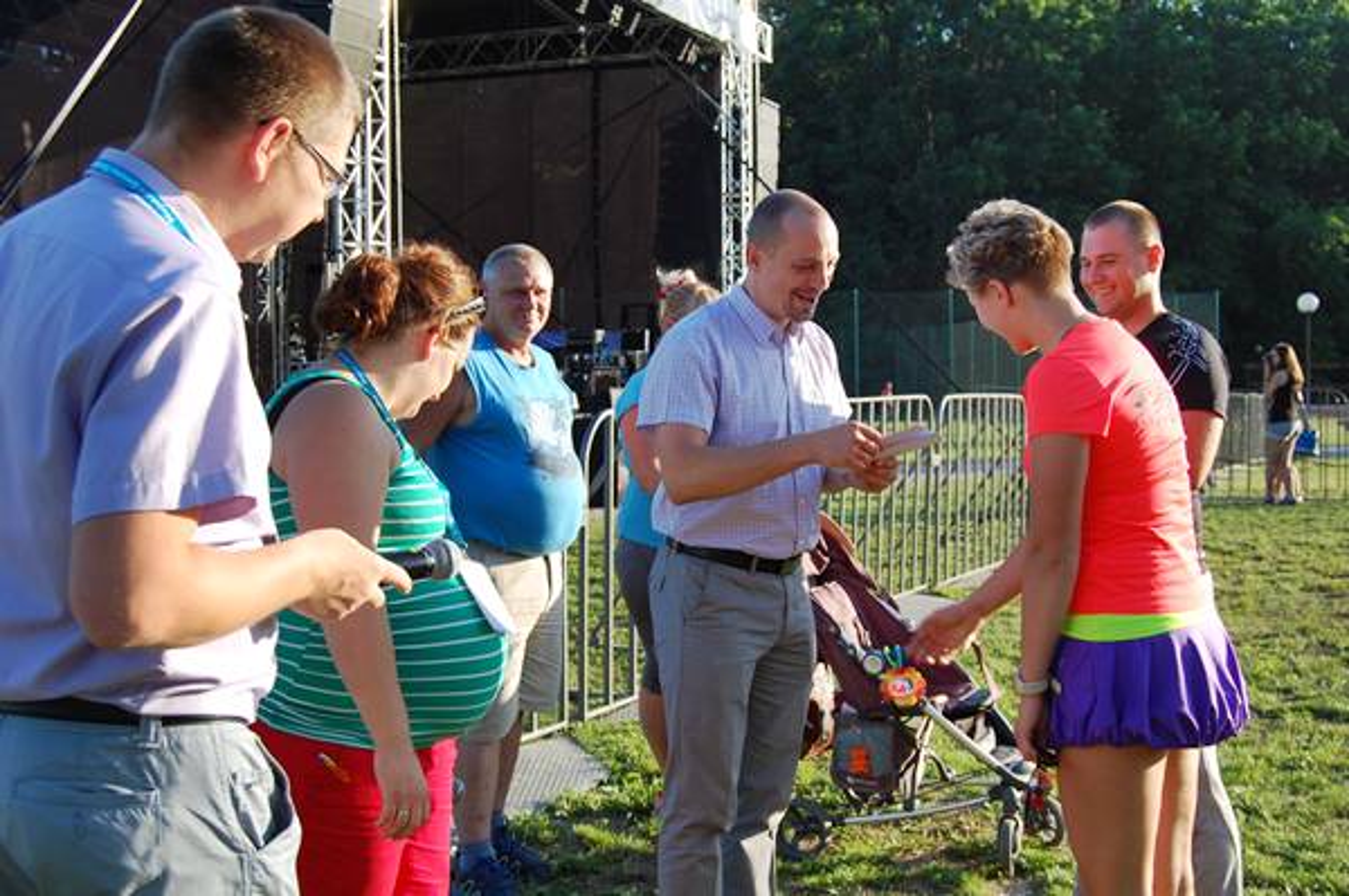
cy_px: 448
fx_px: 1460
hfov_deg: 49.6
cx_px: 674
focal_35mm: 39
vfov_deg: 34.2
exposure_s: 1/200
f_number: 7.1
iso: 200
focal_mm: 26
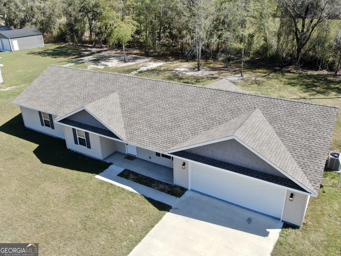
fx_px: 305
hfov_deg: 58.4
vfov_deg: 45.4
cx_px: 170
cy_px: 128
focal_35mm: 31
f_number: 3.1
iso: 100
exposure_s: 1/640
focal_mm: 5.33
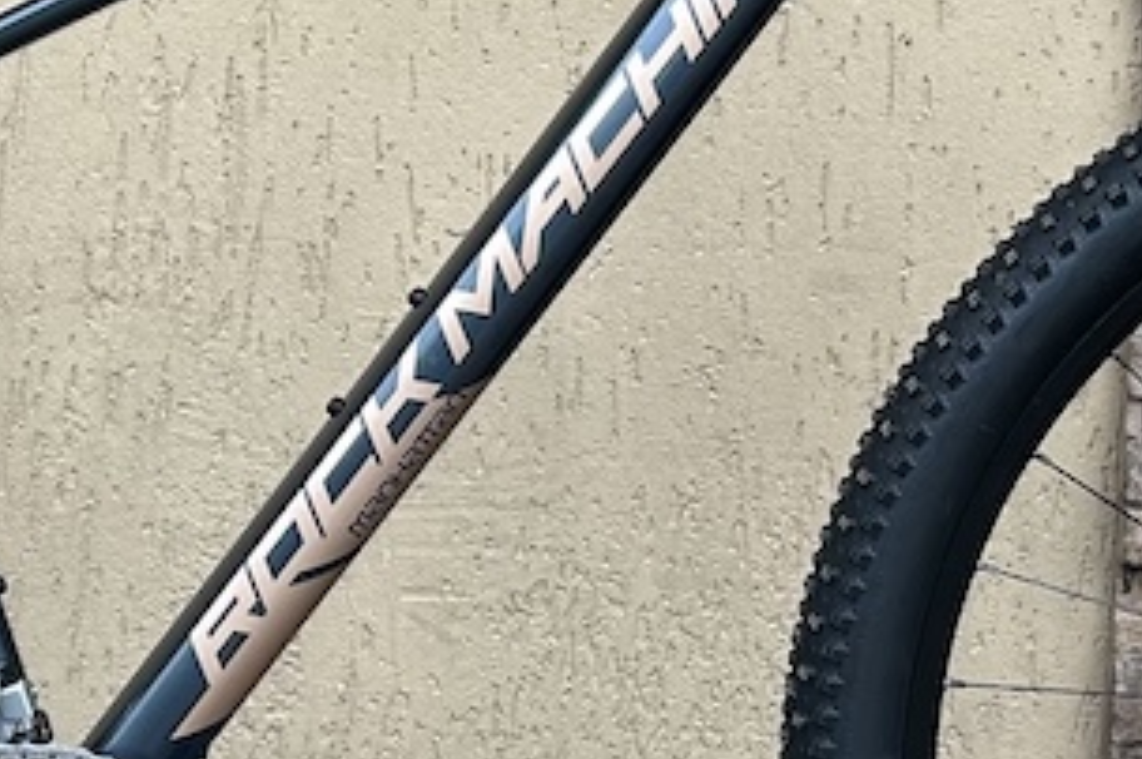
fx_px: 3612
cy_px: 286
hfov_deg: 17.9
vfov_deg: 12.0
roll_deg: -0.6
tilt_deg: -12.7
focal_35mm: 114
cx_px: 402
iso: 50
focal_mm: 5.7
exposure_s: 1/384
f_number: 1.5
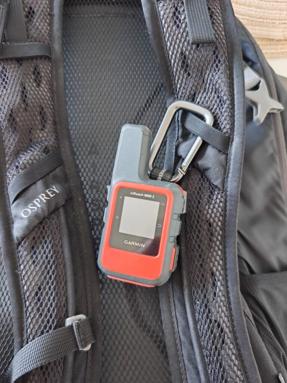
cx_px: 144
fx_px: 298
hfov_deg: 51.4
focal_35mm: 27
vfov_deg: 65.3
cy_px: 192
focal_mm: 6.83
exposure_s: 1/50
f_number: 1.4
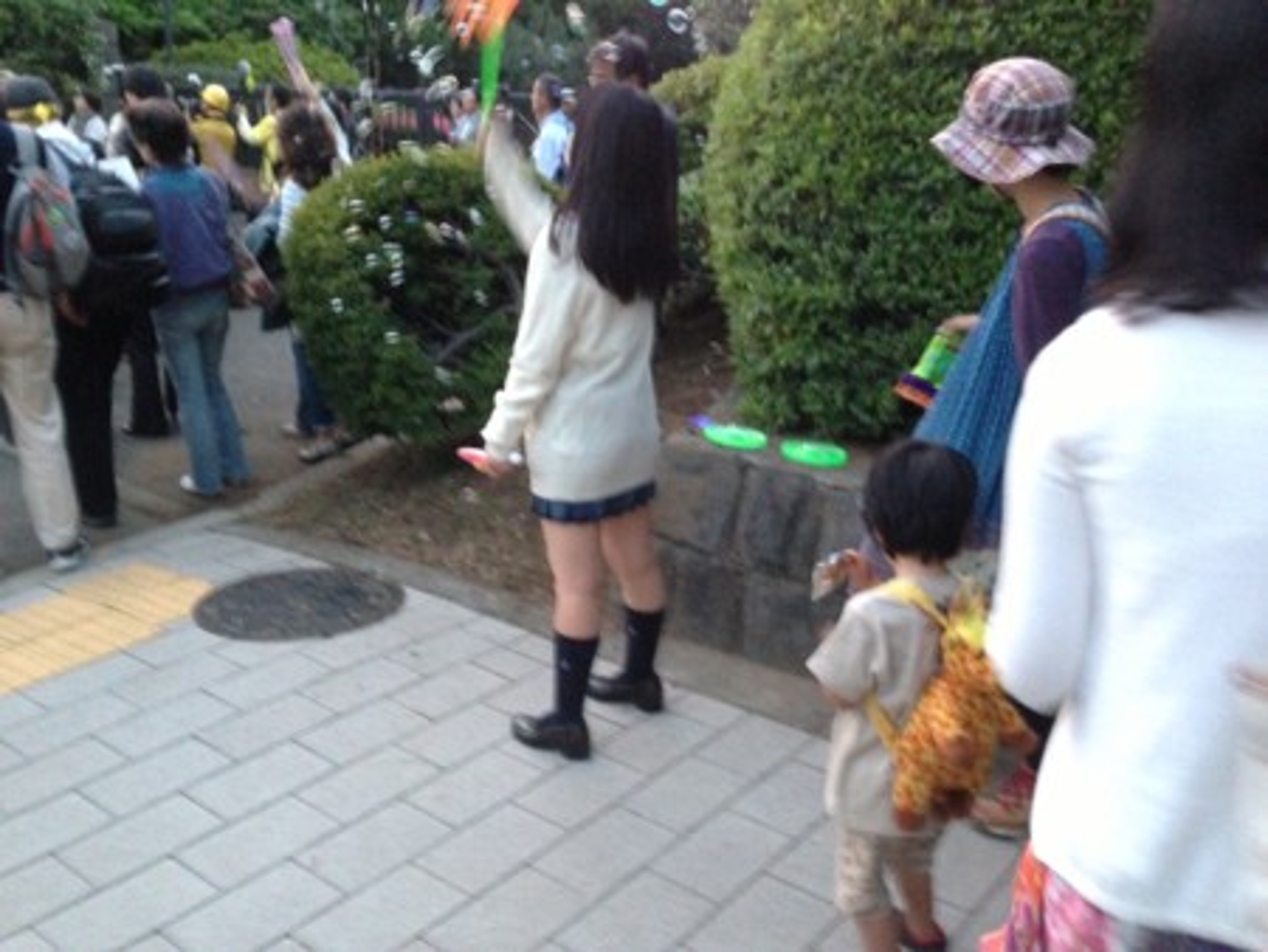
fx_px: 1209
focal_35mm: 33
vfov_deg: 43.0
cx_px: 634
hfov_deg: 55.3
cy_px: 476
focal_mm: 4.13
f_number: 2.4
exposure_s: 1/15
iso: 500
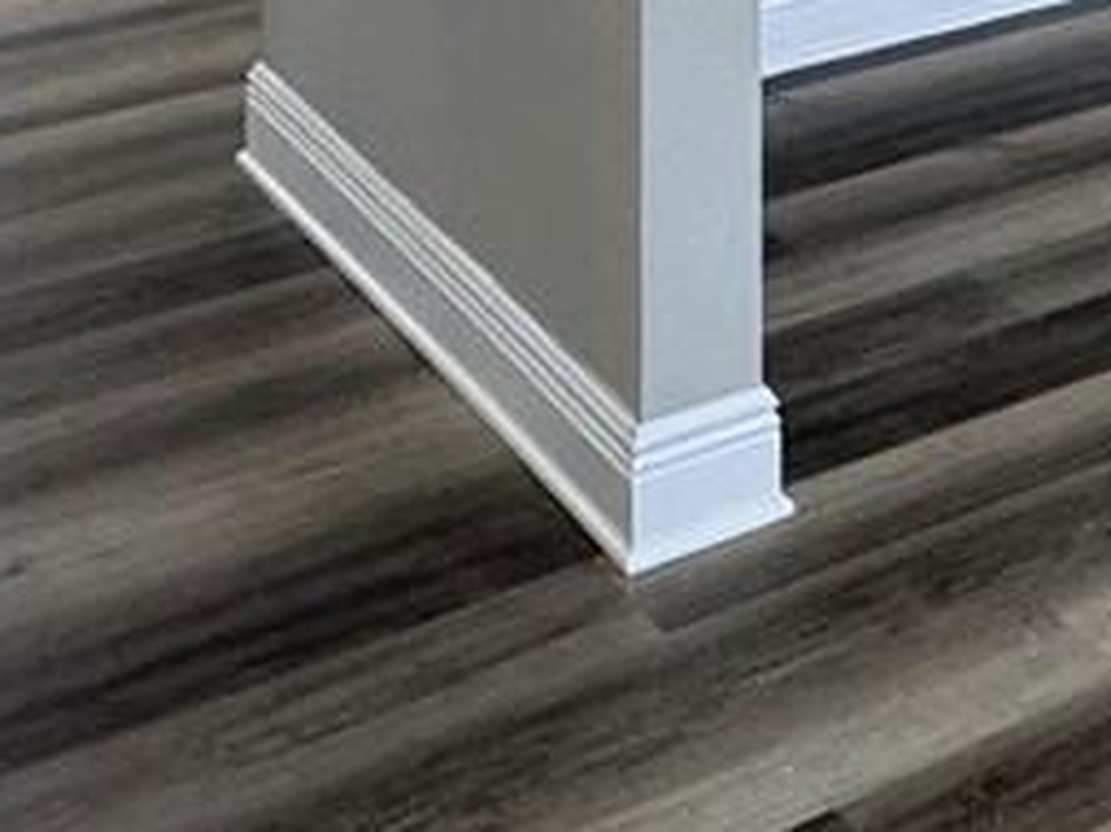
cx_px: 1769
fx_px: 2823
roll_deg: -0.7
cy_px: -906
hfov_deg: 19.0
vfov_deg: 13.8
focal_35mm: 88
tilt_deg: -1.0
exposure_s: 1/120
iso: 200
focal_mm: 2.22
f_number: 2.2
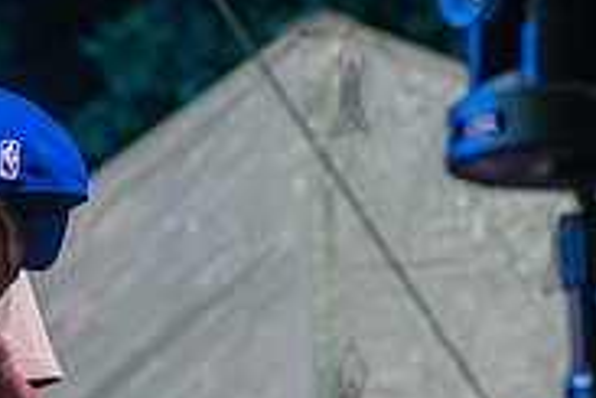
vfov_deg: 4.1
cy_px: 237
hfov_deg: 6.2
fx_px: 5496
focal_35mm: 332
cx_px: -72
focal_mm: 105
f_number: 4.5
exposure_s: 1/320
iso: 5000
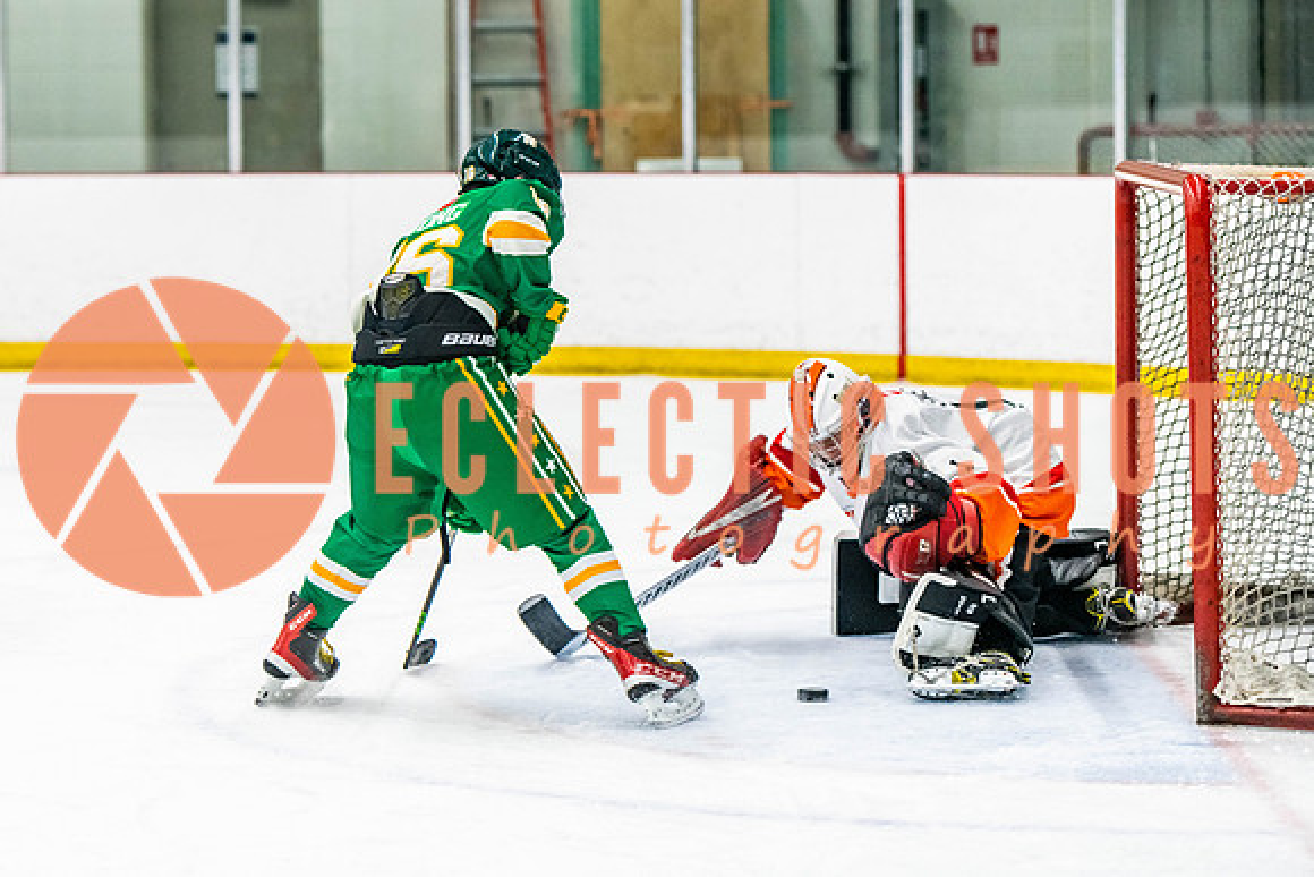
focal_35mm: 135
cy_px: 355
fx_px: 4923
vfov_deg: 10.2
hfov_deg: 15.2
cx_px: 478
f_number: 2.8
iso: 1600
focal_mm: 105
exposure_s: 1/640
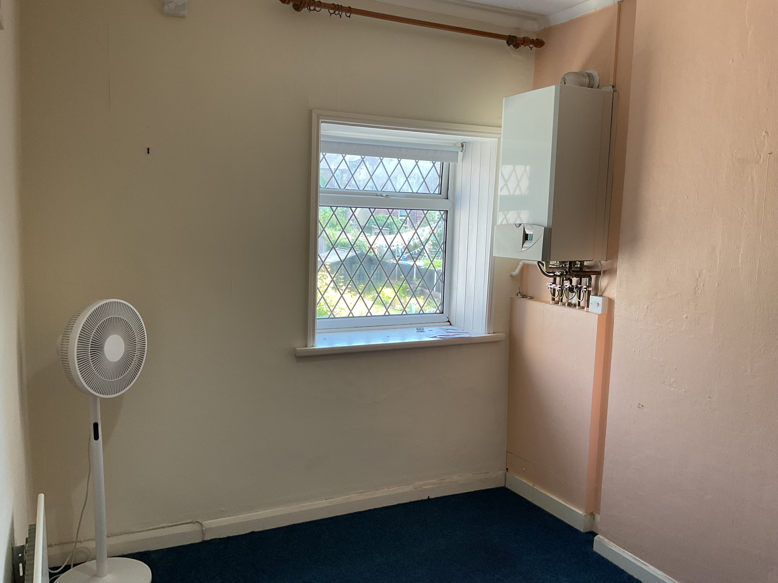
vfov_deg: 48.2
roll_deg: -2.1
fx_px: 652
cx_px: 389
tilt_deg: -7.2
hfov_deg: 61.7
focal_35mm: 29
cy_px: 292
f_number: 1.8
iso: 50
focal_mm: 3
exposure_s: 1/120
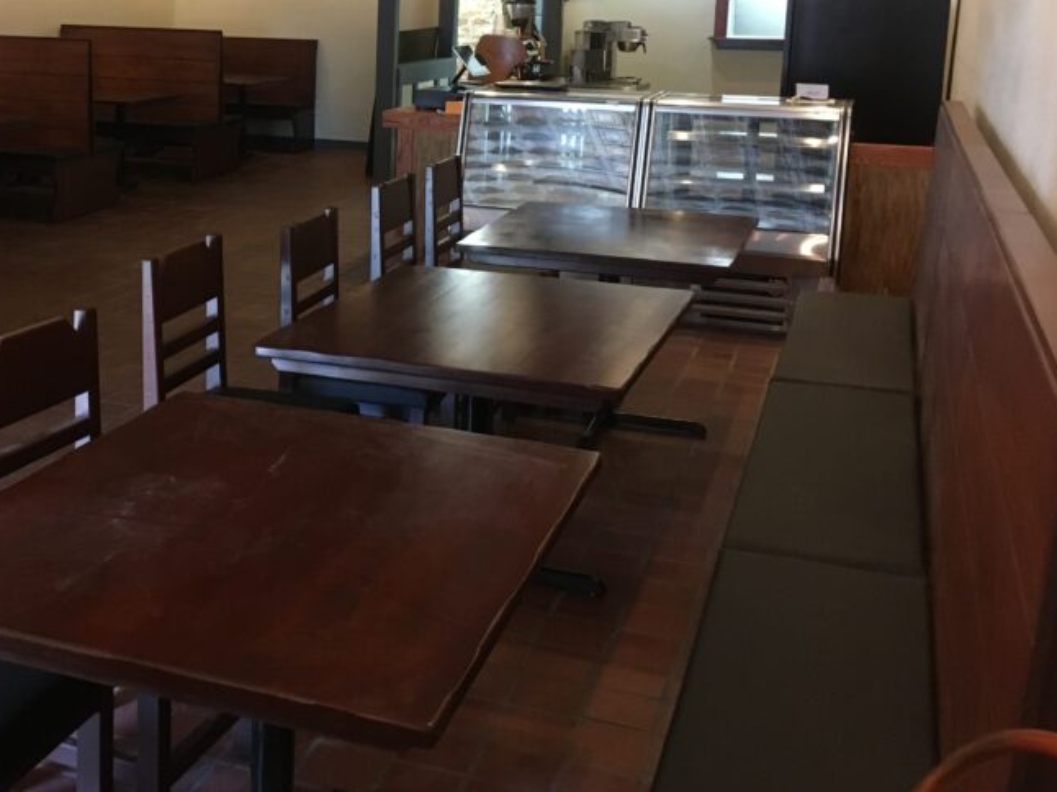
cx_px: 268
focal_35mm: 46
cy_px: 208
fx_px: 1404
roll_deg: -0.6
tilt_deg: -10.5
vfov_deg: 31.0
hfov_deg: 40.1
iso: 200
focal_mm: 4.15
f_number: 2.2
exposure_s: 1/30
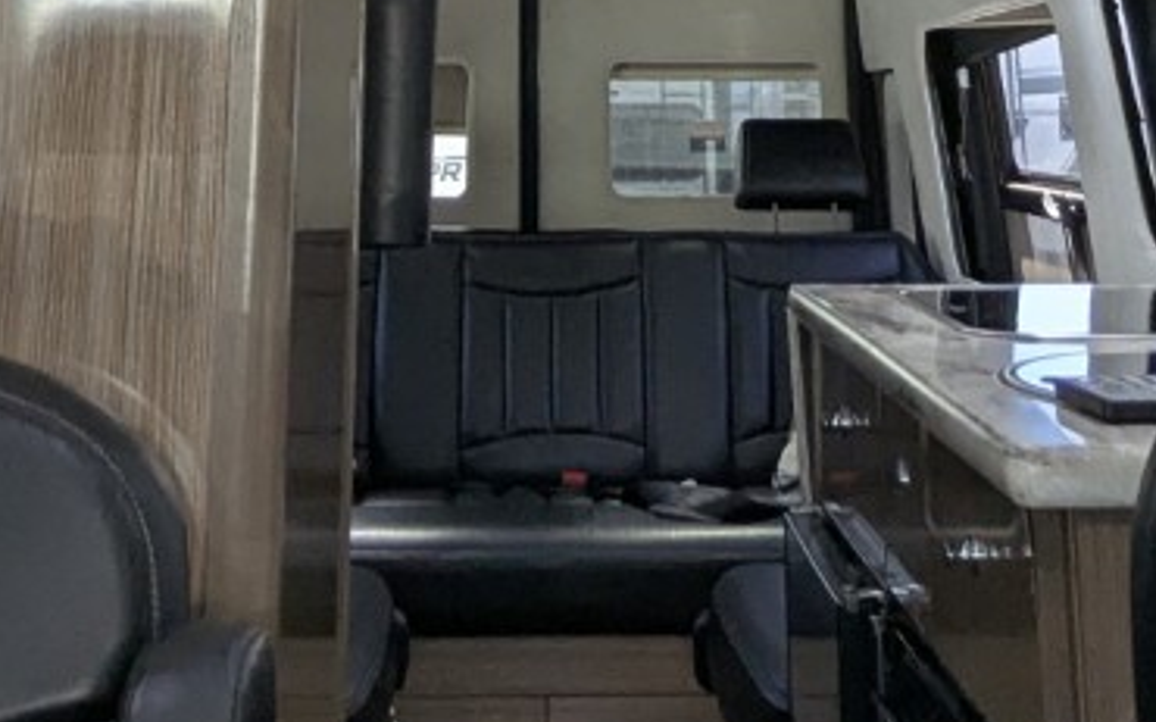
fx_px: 2016
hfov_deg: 32.0
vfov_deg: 17.0
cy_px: -541
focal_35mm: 64
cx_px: 555
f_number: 2.2
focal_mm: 2.35
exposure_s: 1/109
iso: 174
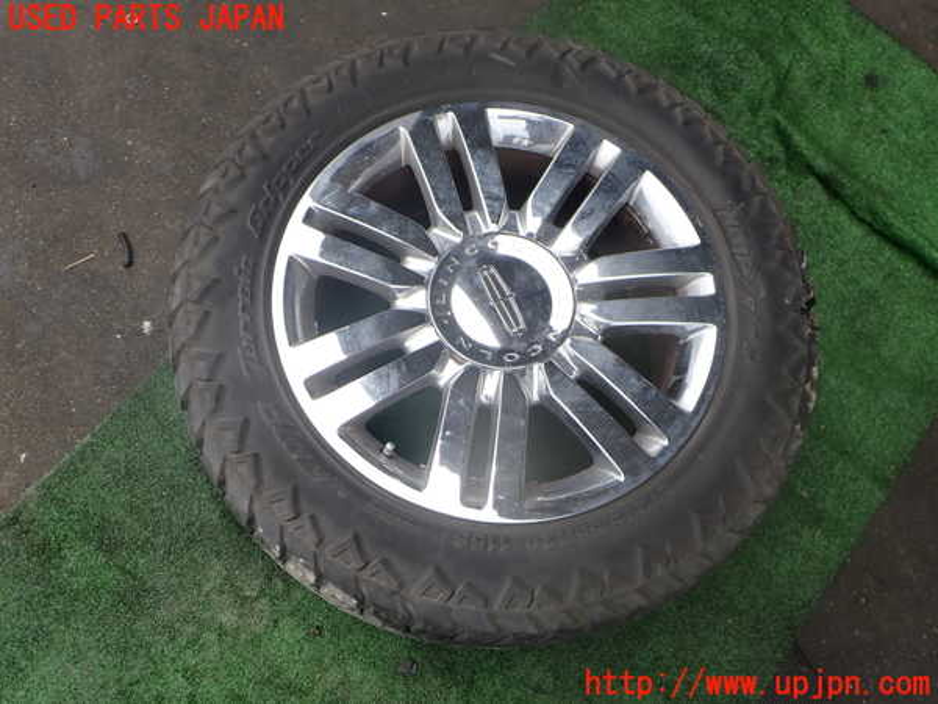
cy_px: 352
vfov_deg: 46.8
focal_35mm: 30
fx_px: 813
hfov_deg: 60.0
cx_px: 469
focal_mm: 5.4
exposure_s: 1/400
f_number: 3.2
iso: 100
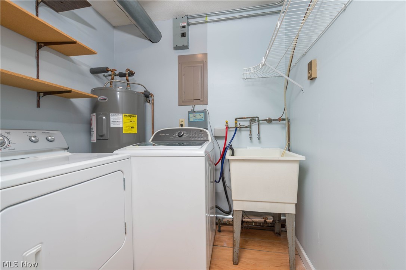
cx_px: 203
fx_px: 158
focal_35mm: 14
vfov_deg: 81.1
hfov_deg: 104.3
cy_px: 135
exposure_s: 1/60
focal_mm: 14
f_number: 9
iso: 200
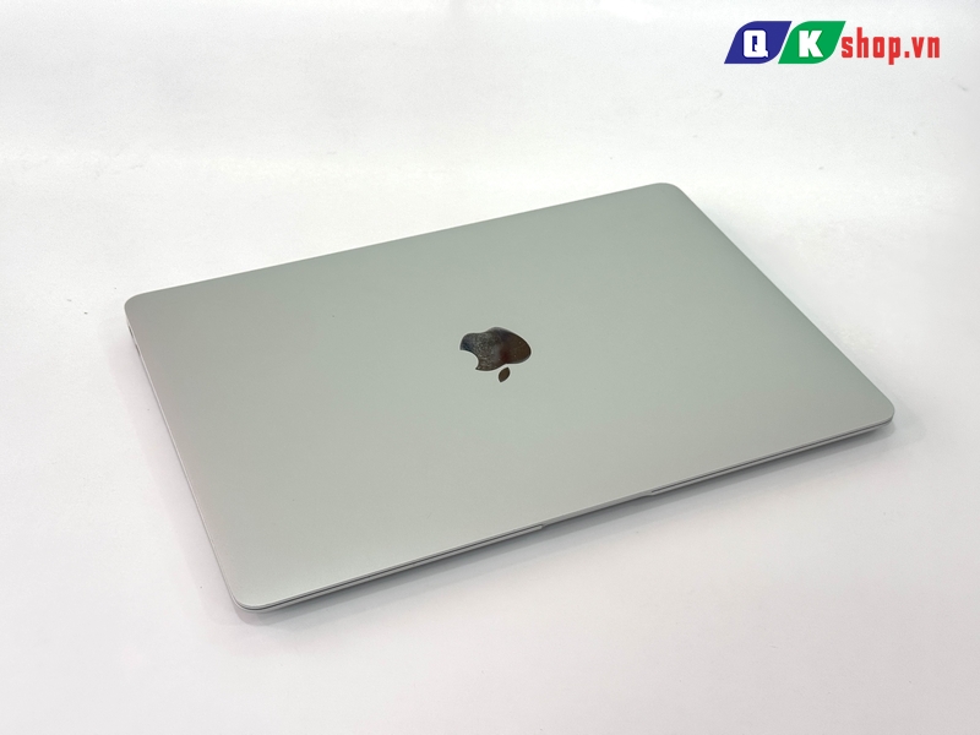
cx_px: 490
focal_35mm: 48
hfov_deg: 39.7
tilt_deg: -38.0
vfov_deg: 30.3
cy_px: 368
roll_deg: +0.4
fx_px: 1359
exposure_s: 1/275
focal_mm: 6.76
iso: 64
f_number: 1.78
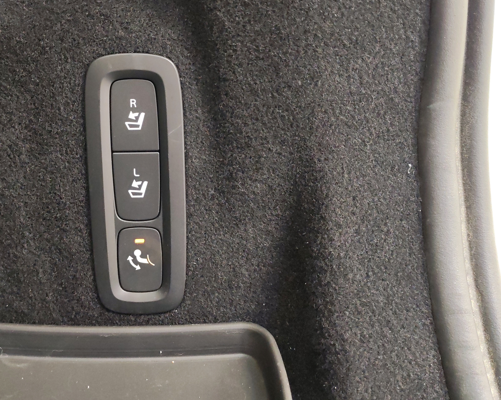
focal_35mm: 41
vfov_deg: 36.4
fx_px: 608
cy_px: 165
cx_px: 186
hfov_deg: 44.4
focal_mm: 6.12
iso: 2500
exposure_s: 1/33
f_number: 1.9
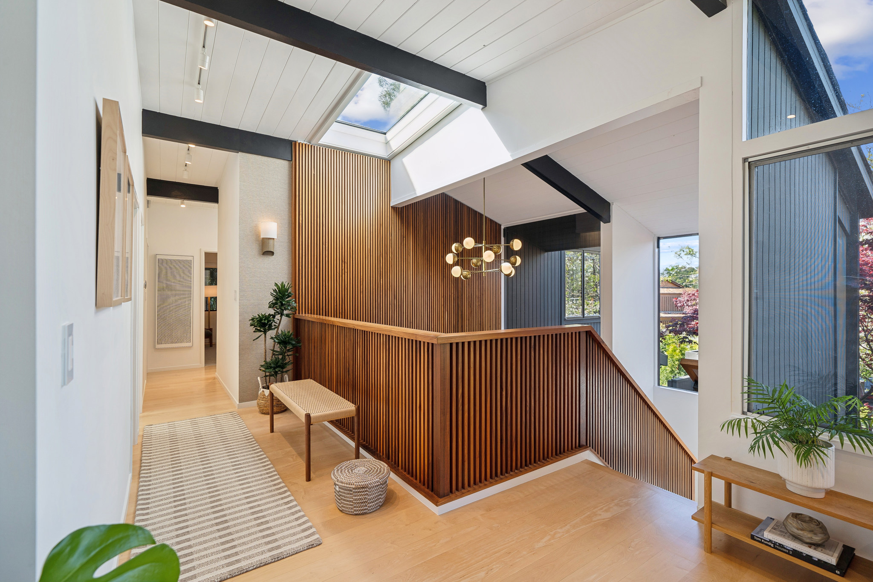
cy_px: 291
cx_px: 436
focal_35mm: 15
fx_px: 364
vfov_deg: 77.3
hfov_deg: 100.4
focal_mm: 15
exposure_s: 1/30
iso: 100
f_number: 7.1
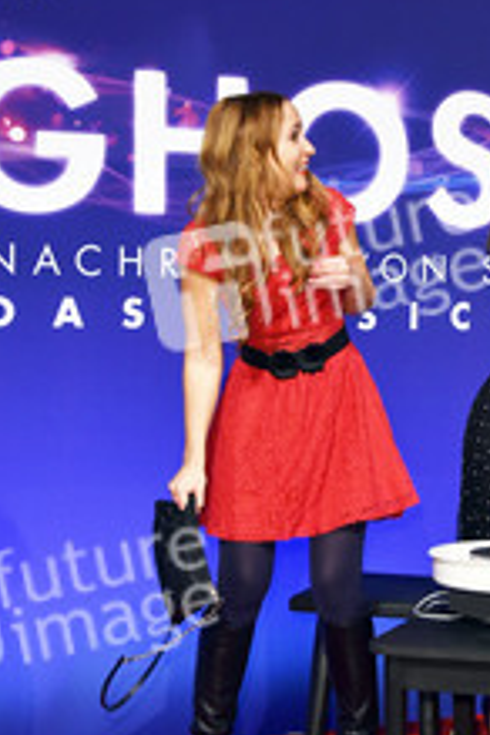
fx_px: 1490
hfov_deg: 18.4
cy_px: 440
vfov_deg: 27.6
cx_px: 413
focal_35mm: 73
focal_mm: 40
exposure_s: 1/200
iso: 800
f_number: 6.3
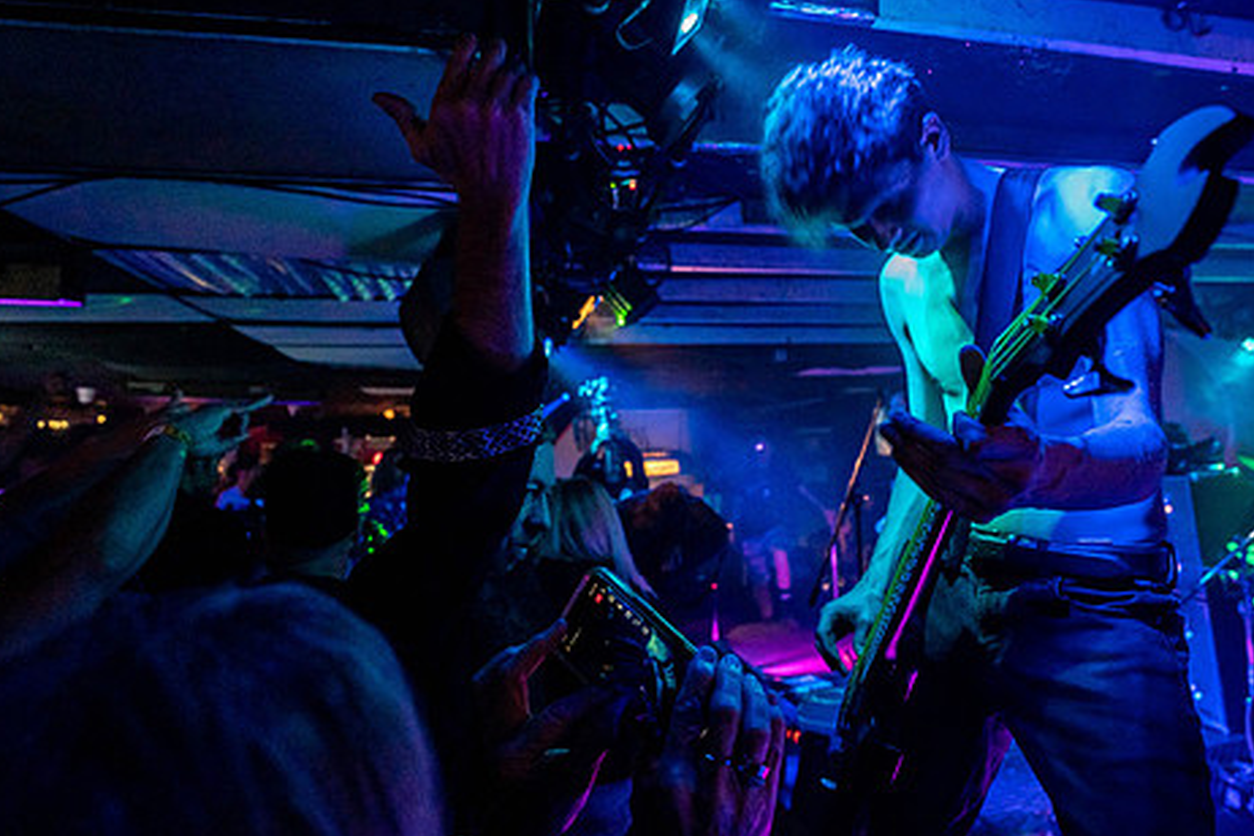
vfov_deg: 61.3
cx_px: 678
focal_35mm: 20
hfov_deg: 83.8
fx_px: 697
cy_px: 325
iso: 3200
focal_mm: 14
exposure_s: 1/200
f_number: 2.8
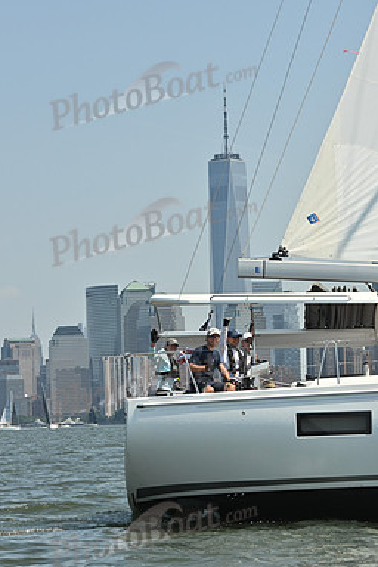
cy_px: 284
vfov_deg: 15.8
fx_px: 2047
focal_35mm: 130
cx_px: 335
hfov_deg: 10.5
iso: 320
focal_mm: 86
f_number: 8
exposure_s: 1/1250
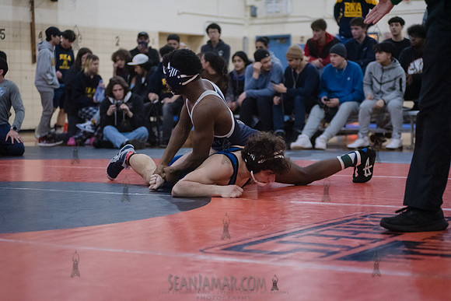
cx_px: 226
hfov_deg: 25.4
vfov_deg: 17.1
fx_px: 1002
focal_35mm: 80
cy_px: 150
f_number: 3.2
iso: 8000
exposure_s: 1/320
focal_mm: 80
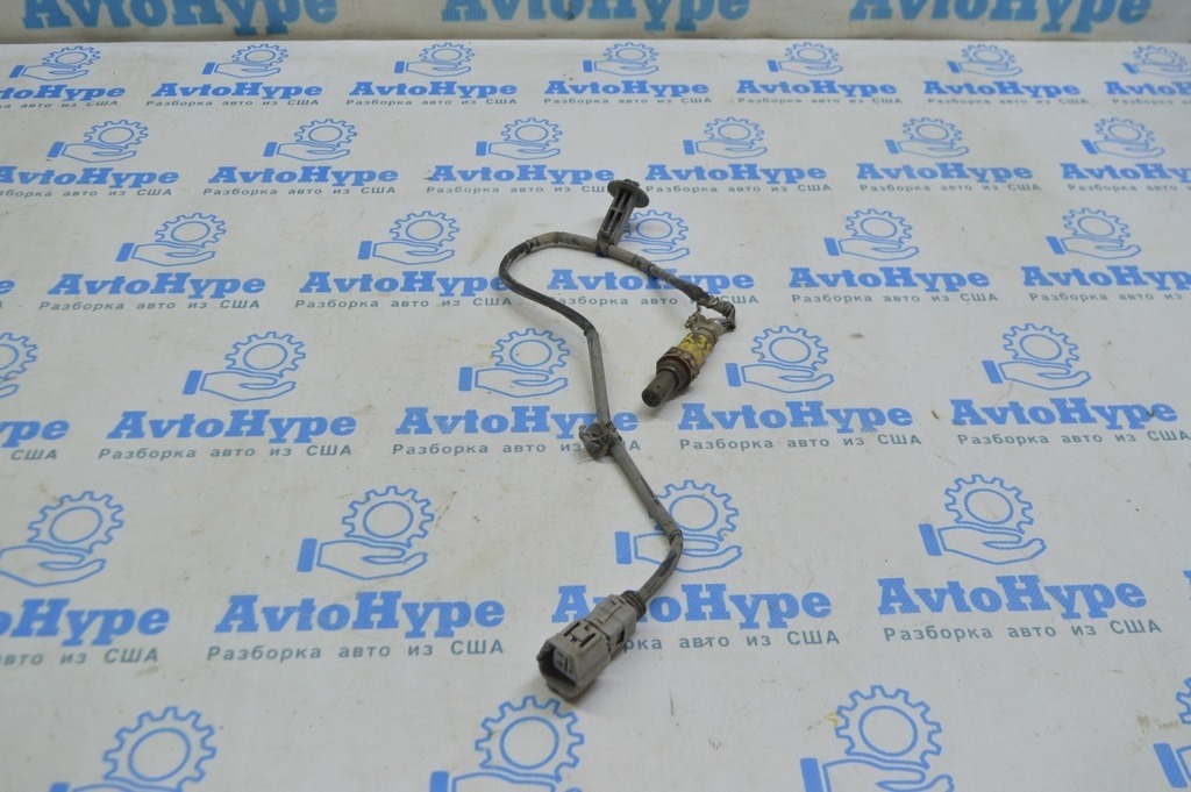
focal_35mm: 34
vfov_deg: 38.3
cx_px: 596
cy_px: 396
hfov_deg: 55.1
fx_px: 1140
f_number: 5.6
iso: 400
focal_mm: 23
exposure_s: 1/40
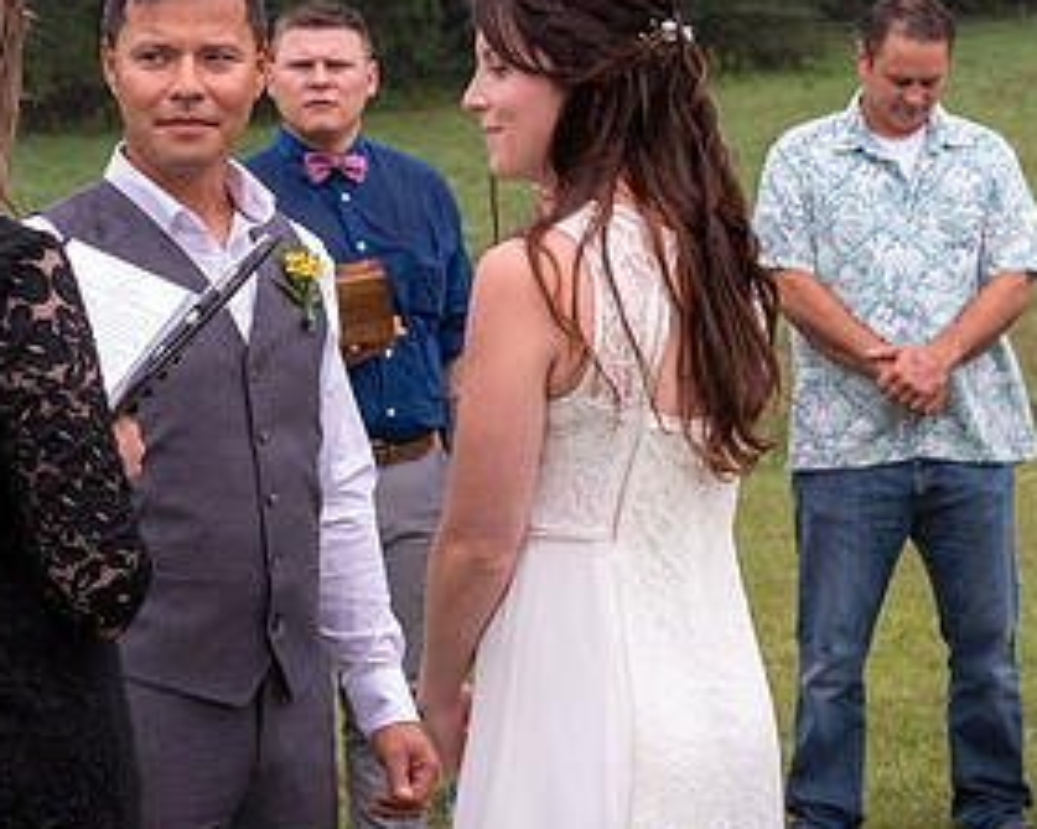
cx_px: 340
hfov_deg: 18.1
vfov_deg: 14.5
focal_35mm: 106
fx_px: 3252
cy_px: 229
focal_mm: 50
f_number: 6.3
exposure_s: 1/4000
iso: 1800
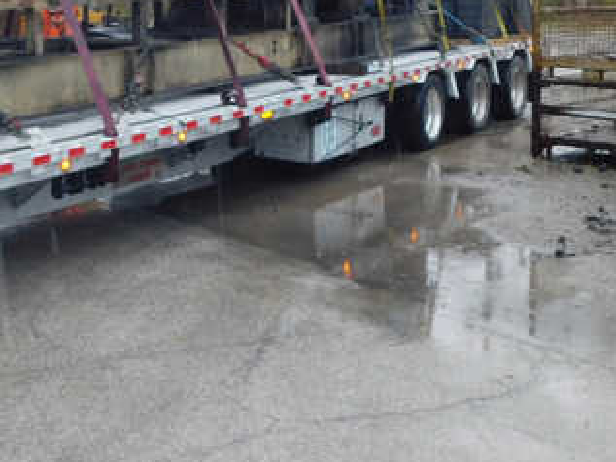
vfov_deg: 24.5
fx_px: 1033
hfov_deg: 32.3
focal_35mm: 58
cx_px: 124
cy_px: 49
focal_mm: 4
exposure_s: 1/40
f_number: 3
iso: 125
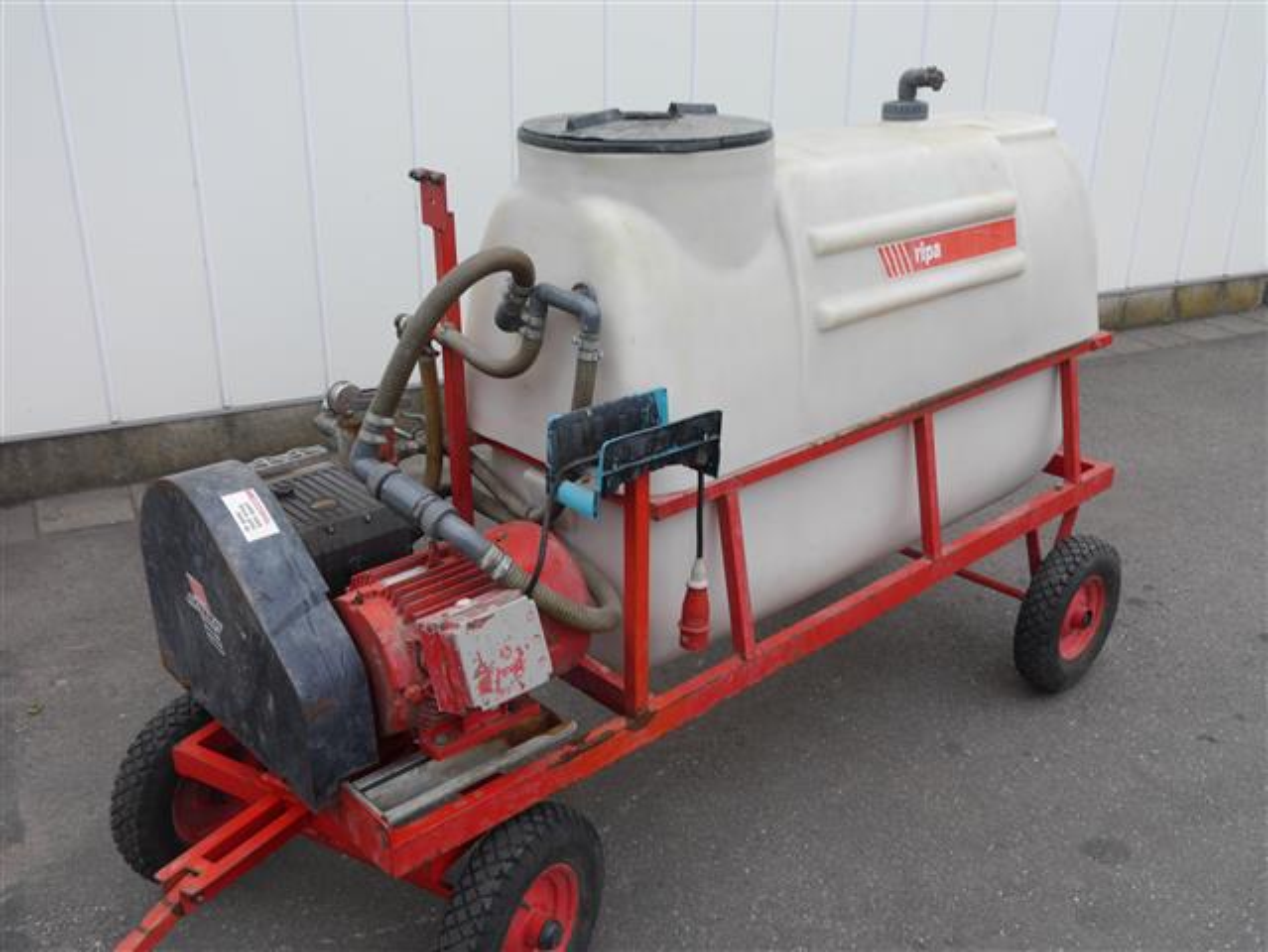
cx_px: 634
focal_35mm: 34
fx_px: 1246
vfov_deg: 41.8
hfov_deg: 53.9
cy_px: 476
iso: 160
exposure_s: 1/160
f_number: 5
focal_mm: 17
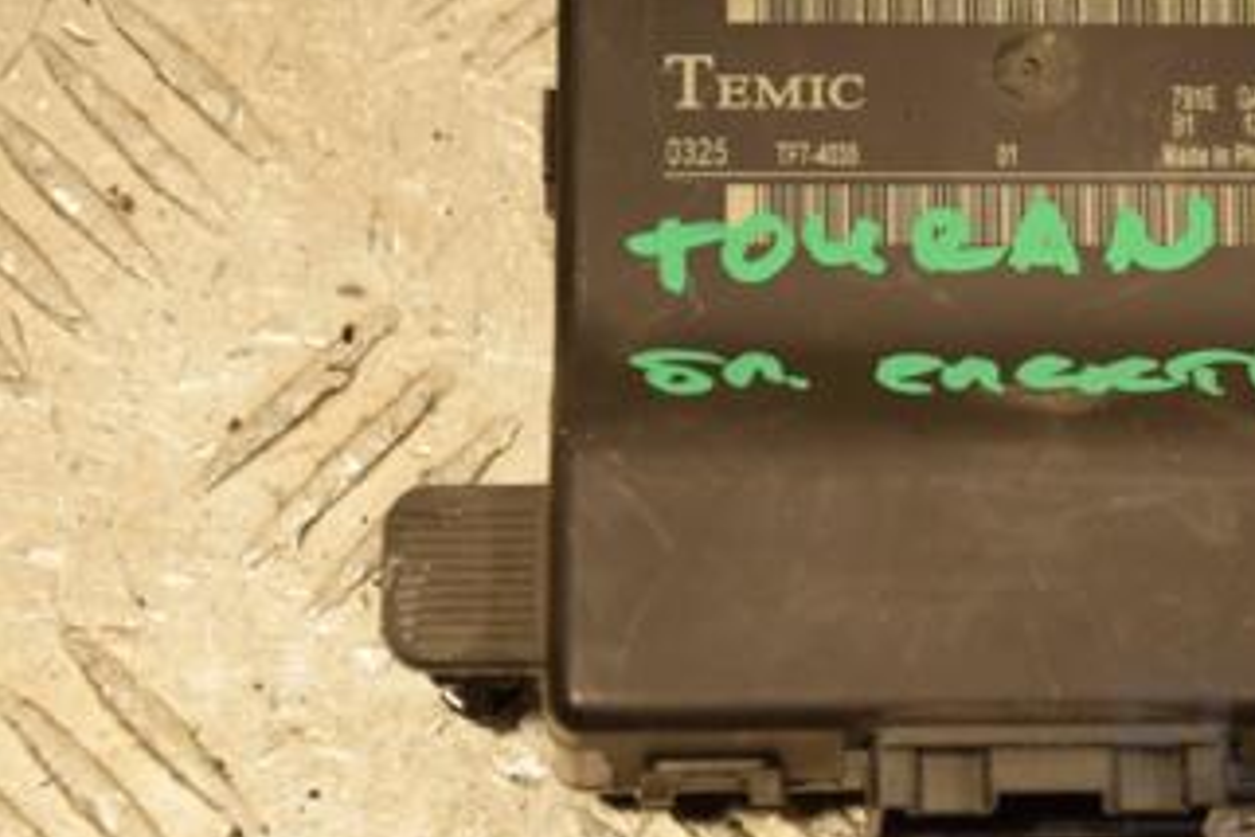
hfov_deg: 11.8
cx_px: 1040
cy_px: 215
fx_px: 6065
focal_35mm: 174
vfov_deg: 7.9
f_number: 5.3
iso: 800
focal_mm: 62
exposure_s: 1/320
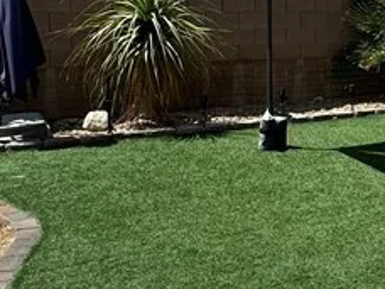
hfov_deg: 27.4
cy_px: 30
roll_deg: -1.4
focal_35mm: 63
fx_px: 701
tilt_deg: -2.6
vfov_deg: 22.7
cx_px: 449
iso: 50
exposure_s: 1/1642
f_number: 2.2
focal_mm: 2.22
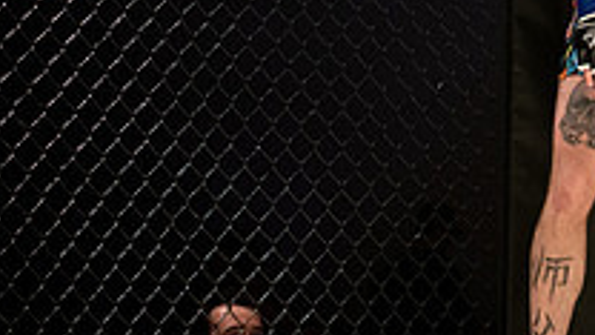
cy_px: -176
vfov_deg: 5.9
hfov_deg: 10.4
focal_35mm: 205
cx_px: 684
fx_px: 3234
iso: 2200
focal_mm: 70
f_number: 2.8
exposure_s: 1/1000
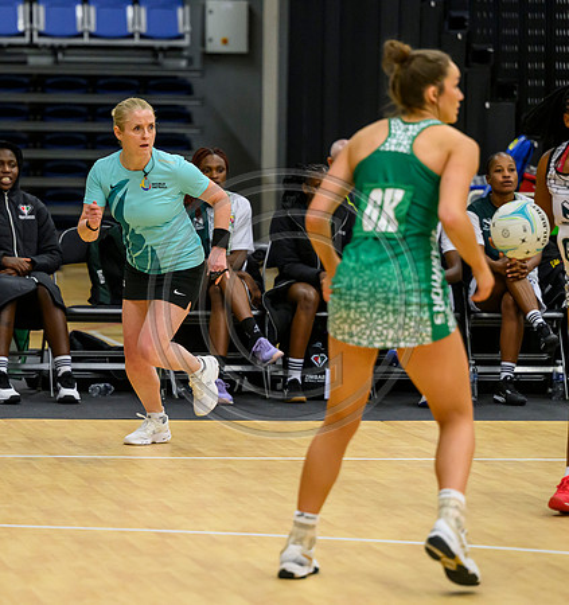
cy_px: 317
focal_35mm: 214
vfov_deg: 8.4
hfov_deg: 7.9
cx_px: 184
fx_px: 4106
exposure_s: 1/1000
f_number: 3.2
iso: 4000
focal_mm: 140
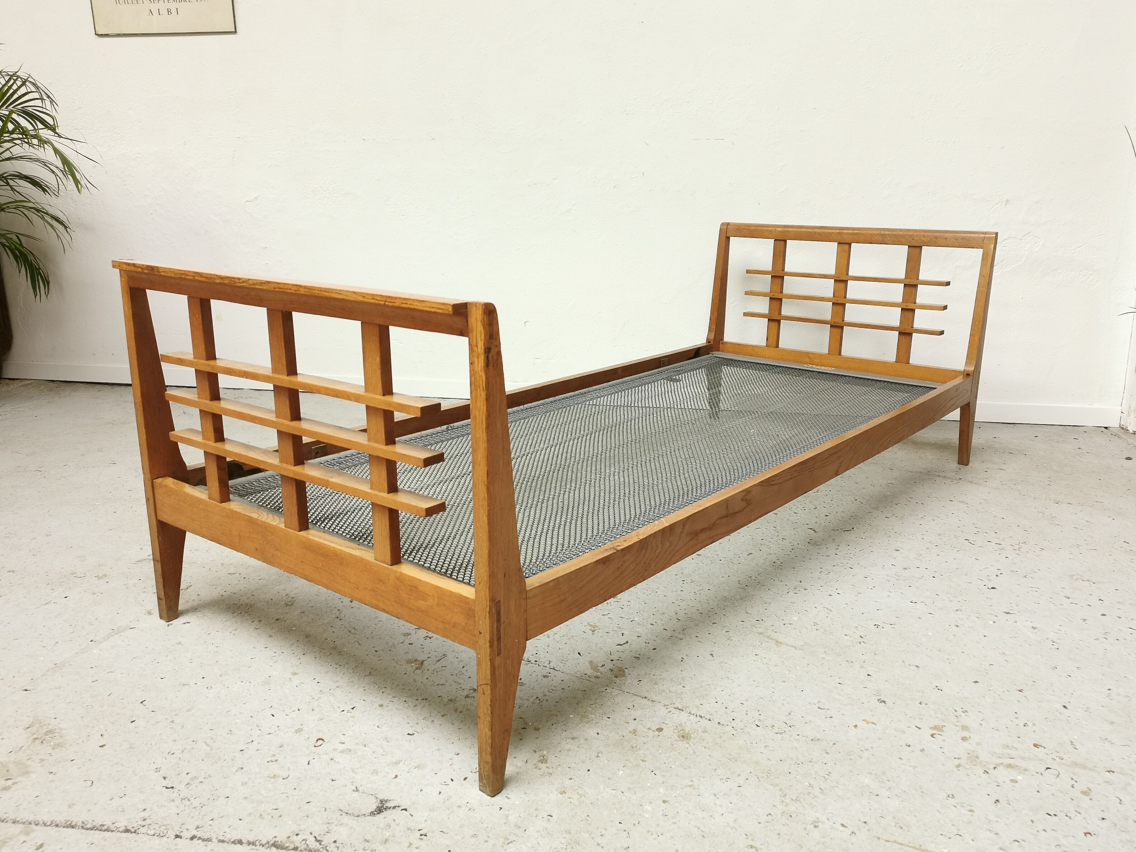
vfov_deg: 48.2
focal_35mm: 29
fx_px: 952
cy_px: 426
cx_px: 568
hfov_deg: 61.7
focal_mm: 5.58
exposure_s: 1/100
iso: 100
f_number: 1.8
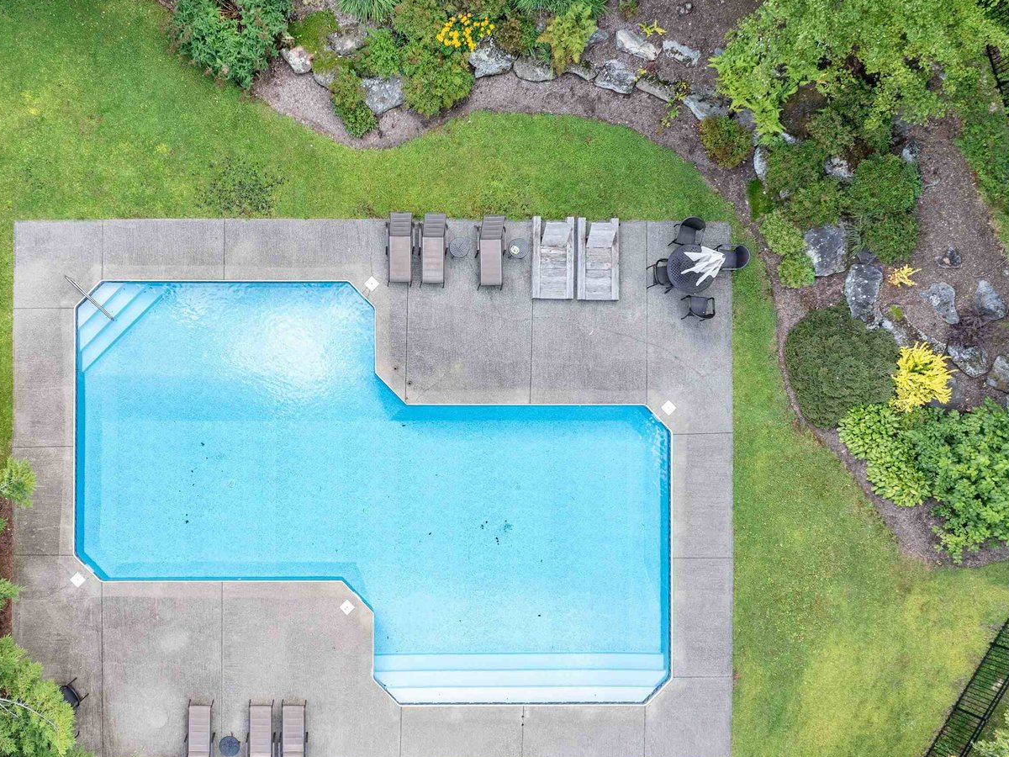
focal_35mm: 32
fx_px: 933
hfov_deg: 55.9
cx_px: 356
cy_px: 437
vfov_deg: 44.0
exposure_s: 1/200
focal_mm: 12.29
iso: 140
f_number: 2.8
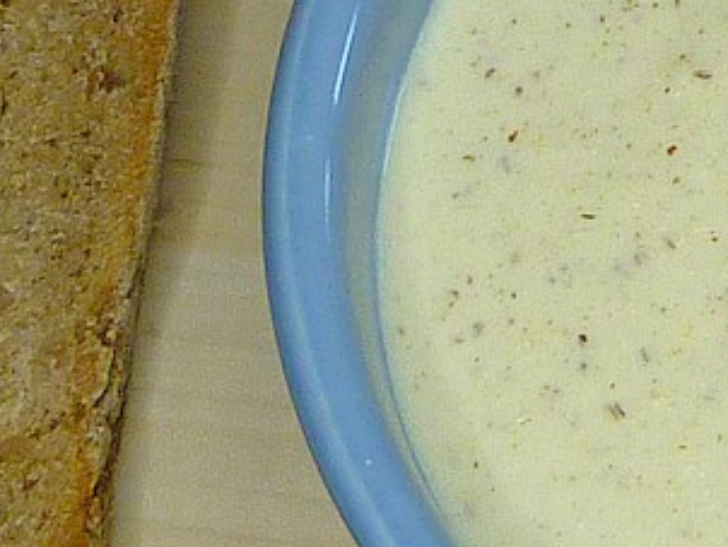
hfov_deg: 8.9
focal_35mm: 217
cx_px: 1015
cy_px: 270
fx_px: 4567
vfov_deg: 6.9
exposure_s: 1/100
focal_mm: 5.9
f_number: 2.9
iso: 80
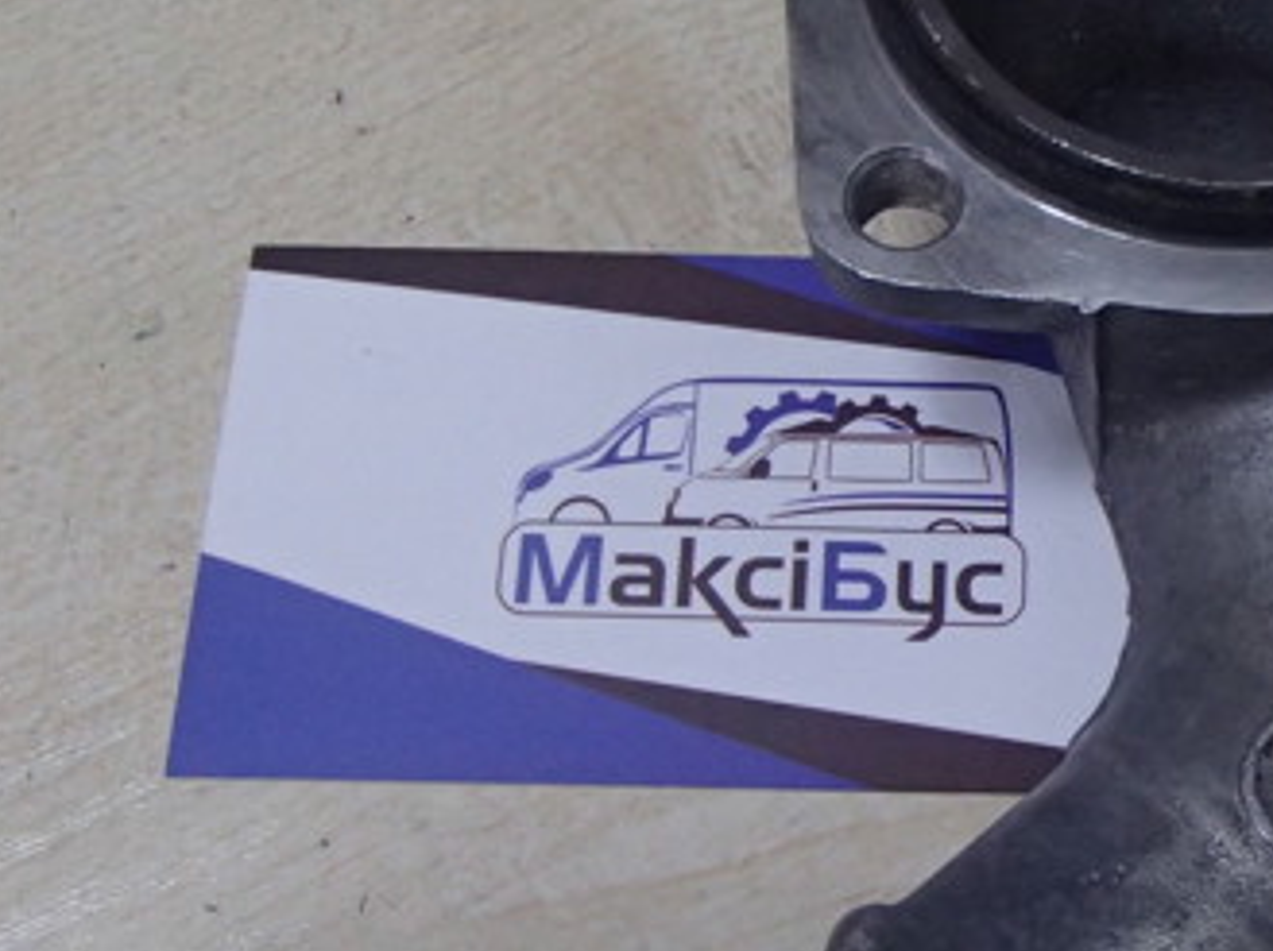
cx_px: 1021
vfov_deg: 20.4
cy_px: 423
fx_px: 2645
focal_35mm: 72
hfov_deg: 26.5
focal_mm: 6.64
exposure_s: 1/60
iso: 800
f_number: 4.7
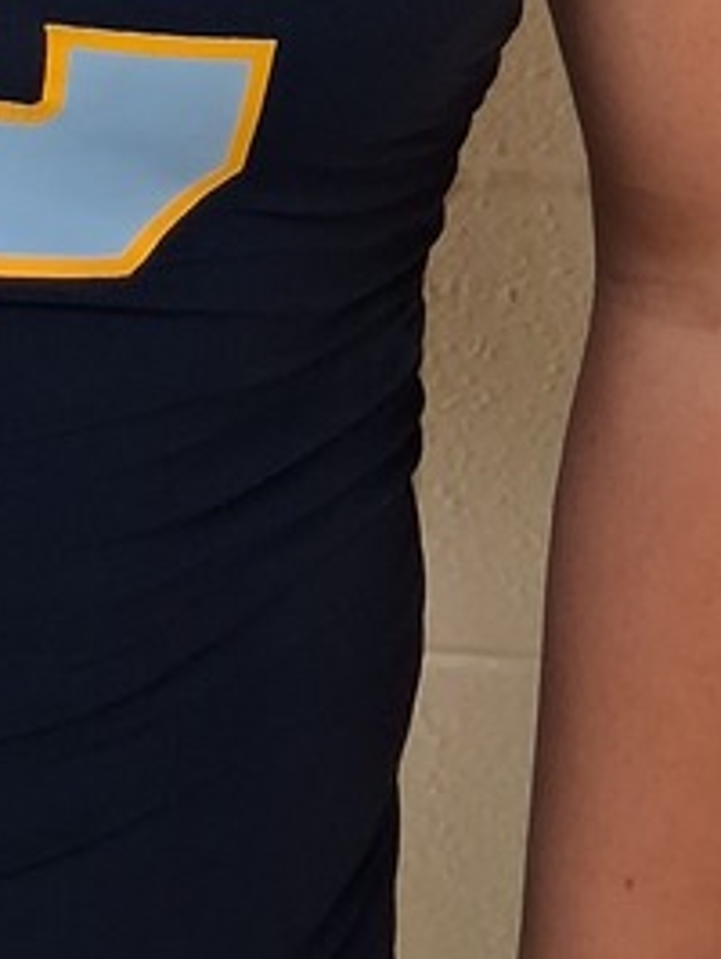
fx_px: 2773
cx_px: -281
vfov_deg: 16.7
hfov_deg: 14.1
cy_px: -707
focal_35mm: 100
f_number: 1.8
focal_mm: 3.98
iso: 500
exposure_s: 1/60
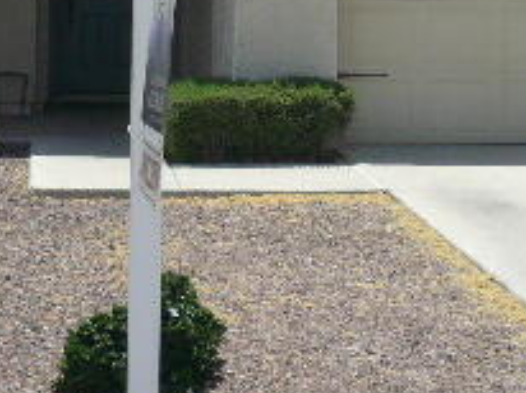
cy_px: -38
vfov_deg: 16.4
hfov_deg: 22.5
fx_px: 1320
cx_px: 232
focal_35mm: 87
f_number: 8
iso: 100
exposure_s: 1/320
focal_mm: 4.6
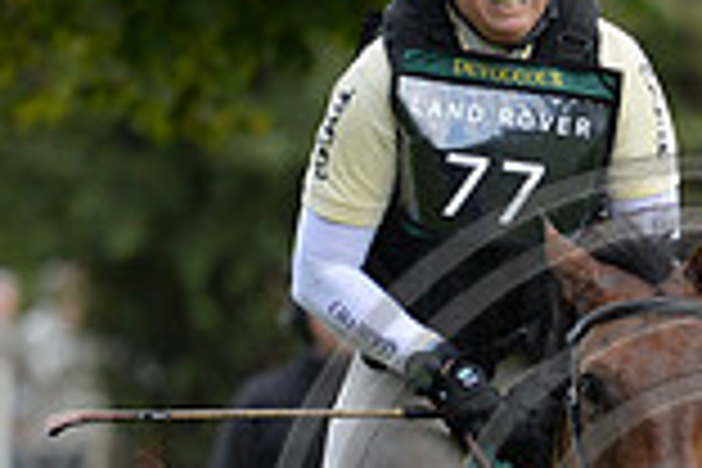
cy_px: 549
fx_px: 29033
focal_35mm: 1489
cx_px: 720
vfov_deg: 0.9
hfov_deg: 1.4
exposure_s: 1/800
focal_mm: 400
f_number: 5.6
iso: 1000
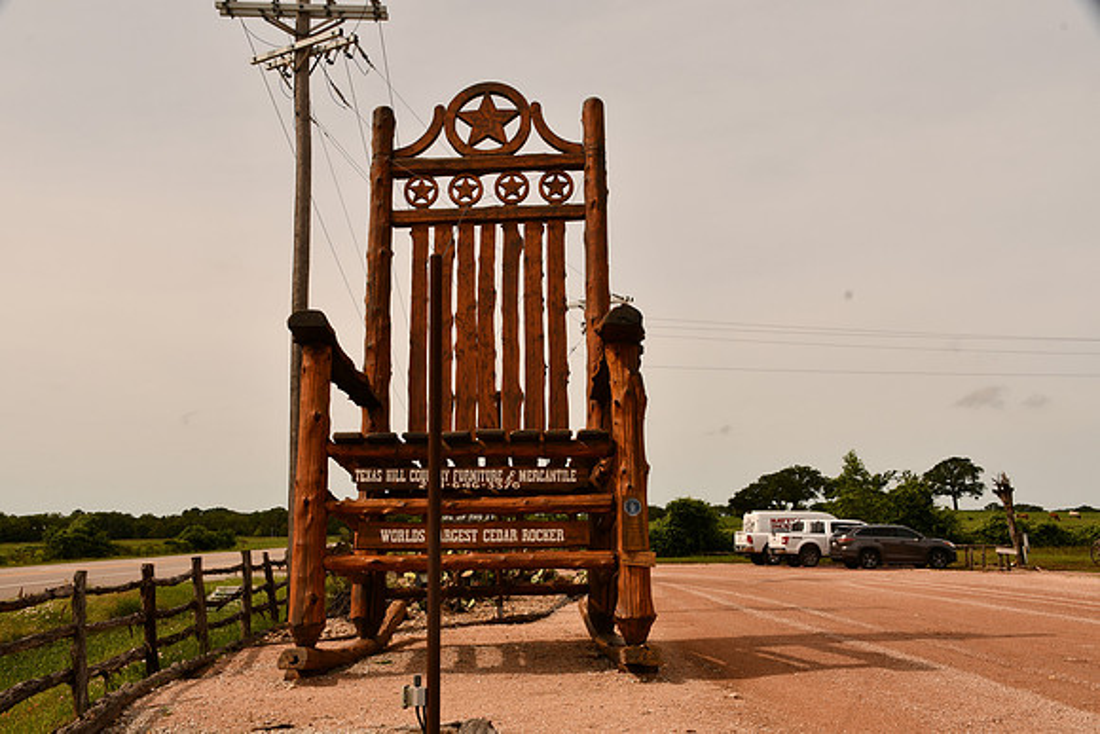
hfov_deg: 46.4
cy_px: 367
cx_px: 550
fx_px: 1284
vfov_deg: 31.9
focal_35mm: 42
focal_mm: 28
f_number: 16
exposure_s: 1/125
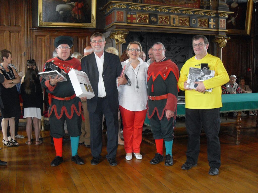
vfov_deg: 38.7
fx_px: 276
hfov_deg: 50.1
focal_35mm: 37
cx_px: 129
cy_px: 96
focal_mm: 6.3
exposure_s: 1/45
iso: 240
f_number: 2.8
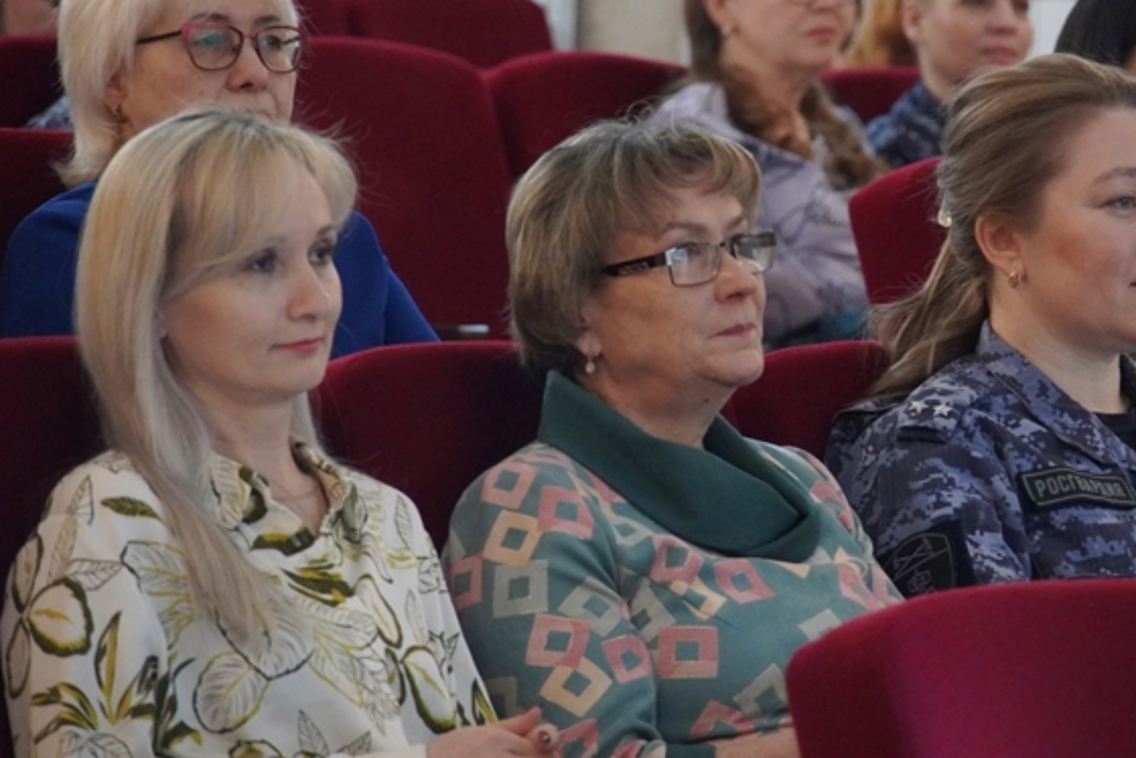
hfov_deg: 7.6
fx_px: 8545
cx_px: 717
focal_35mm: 271
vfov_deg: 5.1
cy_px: 278
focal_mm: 135
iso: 6400
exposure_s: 1/8
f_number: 5.6
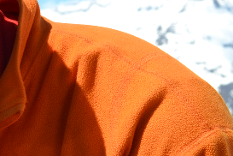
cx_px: -127
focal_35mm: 154
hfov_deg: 12.6
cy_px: 38
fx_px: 997
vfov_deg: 8.9
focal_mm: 28
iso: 100
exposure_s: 1/250
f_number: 8
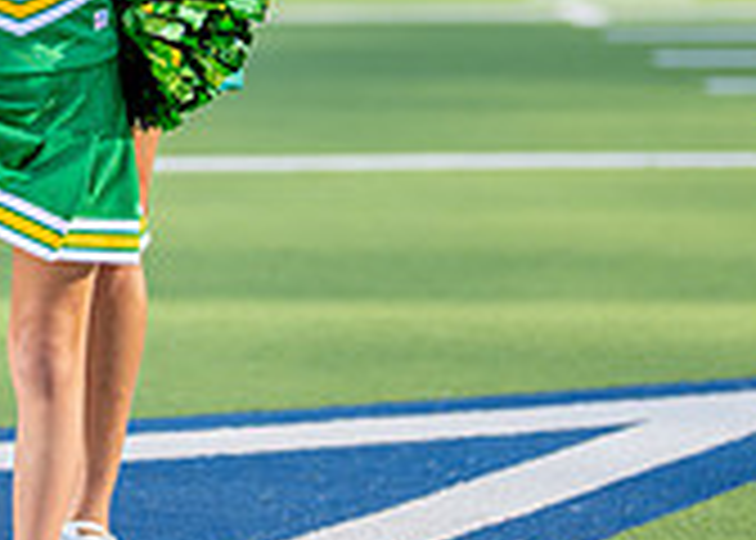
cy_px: -71
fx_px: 4187
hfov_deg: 10.3
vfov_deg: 7.3
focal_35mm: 195
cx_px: 57
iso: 100
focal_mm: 50
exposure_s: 1/2500
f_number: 1.2
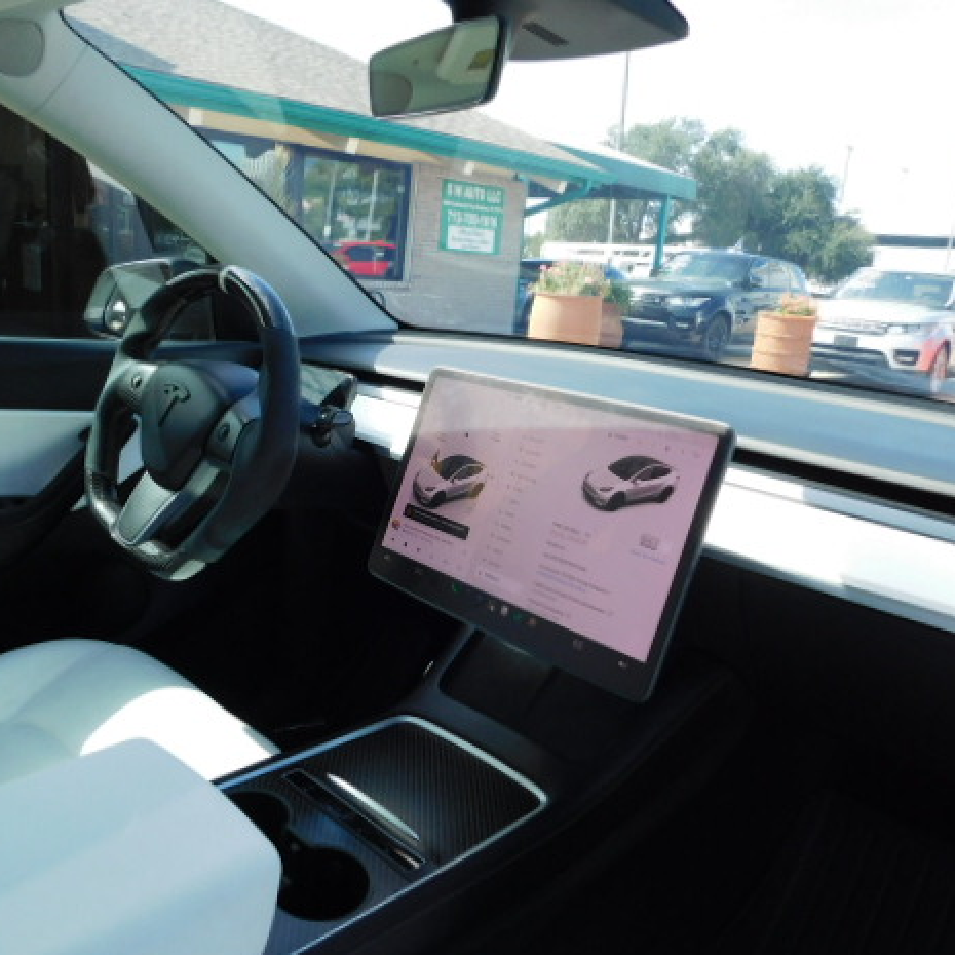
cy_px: 476
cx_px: 421
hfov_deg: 57.1
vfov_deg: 57.3
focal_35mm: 28
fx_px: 874
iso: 125
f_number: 3
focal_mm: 4
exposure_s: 1/400
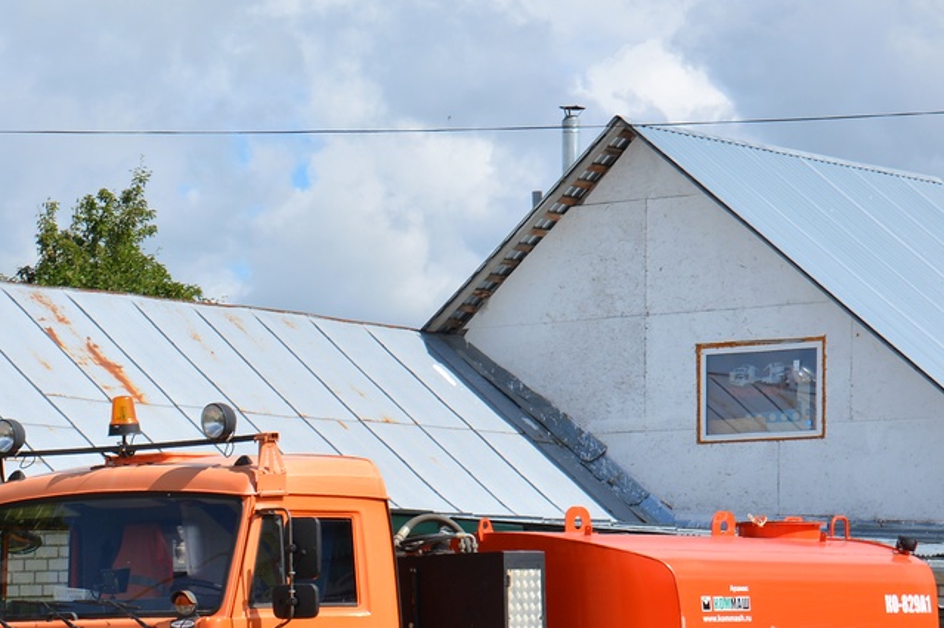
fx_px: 3249
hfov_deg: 16.5
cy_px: 508
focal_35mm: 124
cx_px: 338
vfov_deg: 11.0
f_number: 8
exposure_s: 1/250
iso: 100
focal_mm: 44
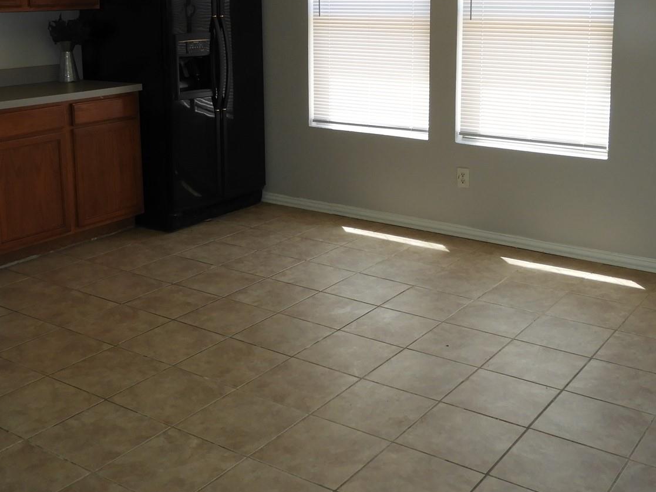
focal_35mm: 44
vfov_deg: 32.3
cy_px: 125
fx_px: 834
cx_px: 338
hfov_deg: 42.9
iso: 100
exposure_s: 1/60
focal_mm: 4.3
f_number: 3.3
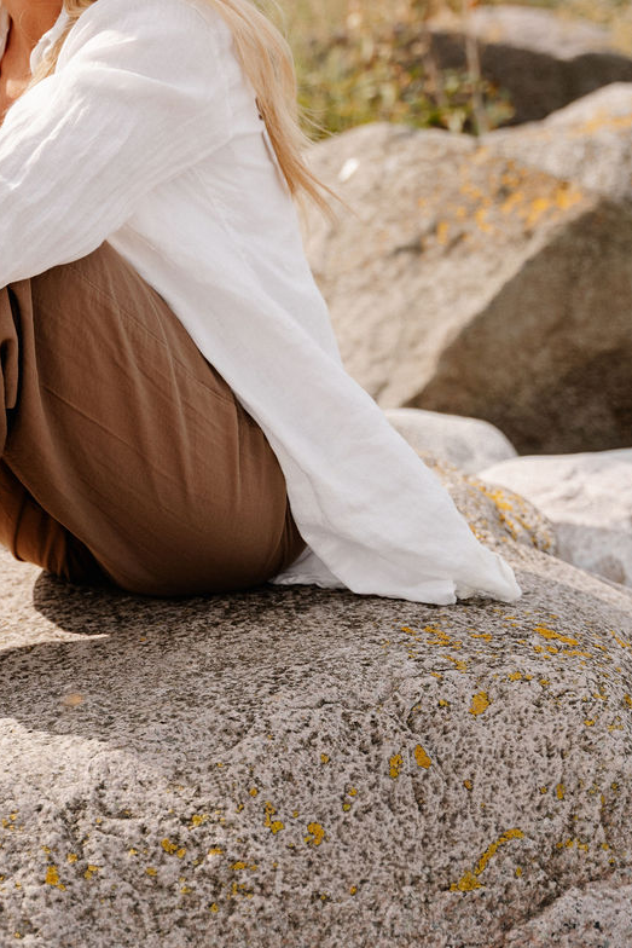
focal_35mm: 94
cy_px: 77
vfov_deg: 21.2
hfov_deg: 14.4
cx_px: 70
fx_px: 2474
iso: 100
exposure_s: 1/1600
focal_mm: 48
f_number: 2.8
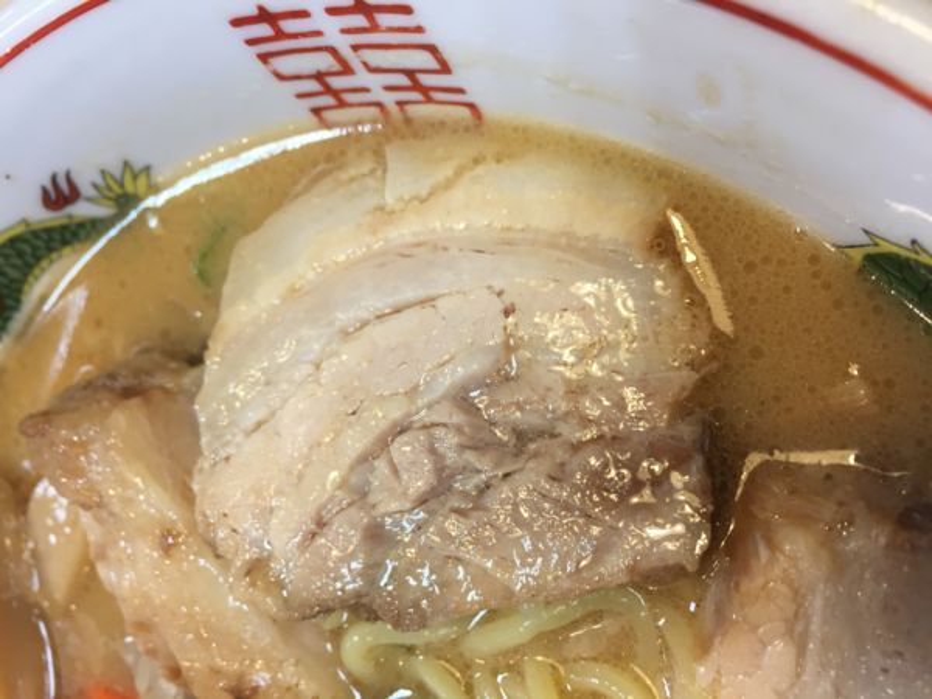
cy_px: 350
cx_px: 466
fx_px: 781
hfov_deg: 61.7
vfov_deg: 48.2
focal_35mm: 29
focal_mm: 4.15
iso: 32
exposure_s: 1/40
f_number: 2.2
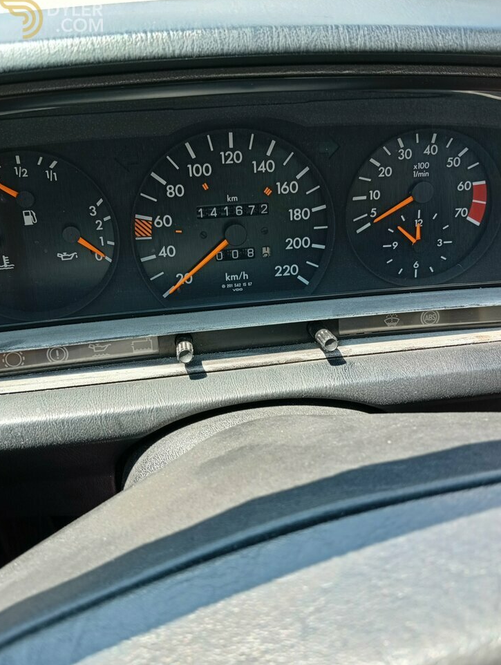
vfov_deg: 65.2
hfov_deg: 51.5
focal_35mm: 27
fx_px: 520
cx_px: 253
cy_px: 336
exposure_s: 1/50
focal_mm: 3.96
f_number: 1.8
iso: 52
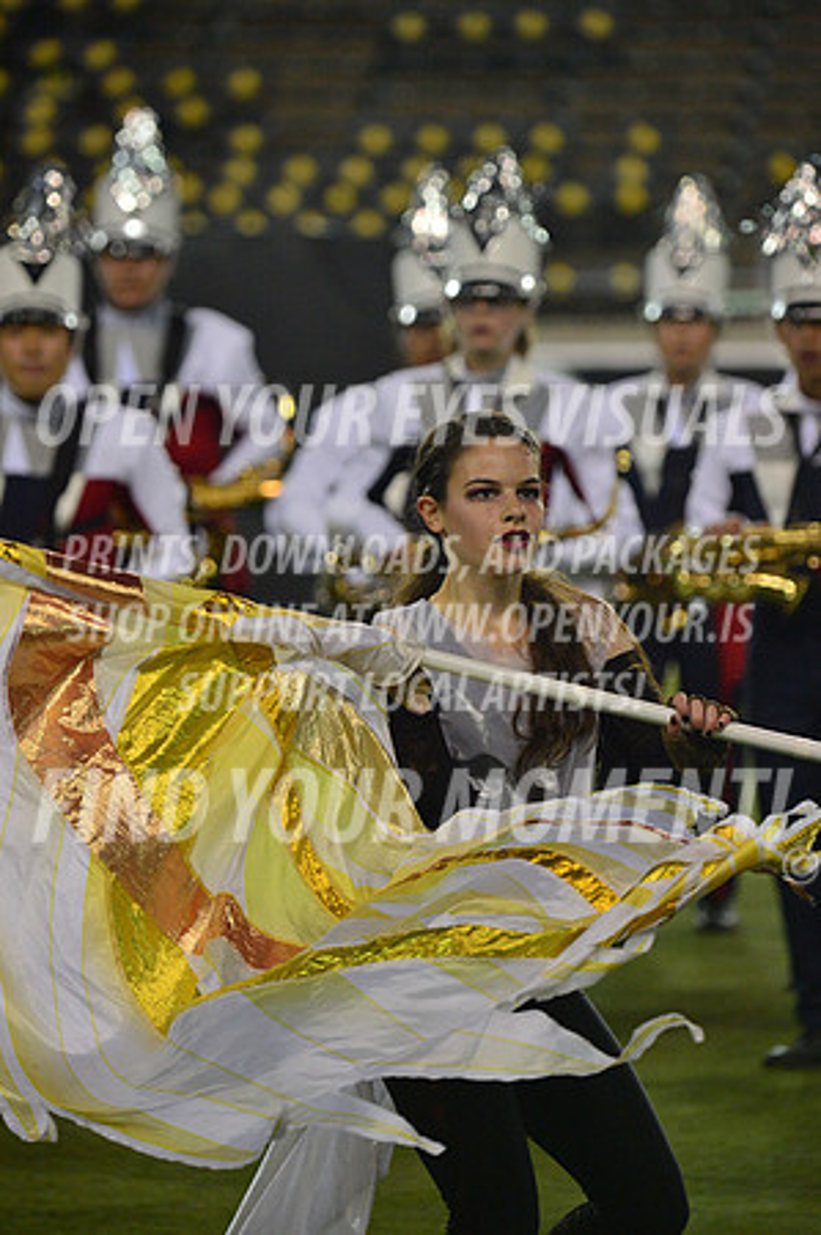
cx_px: 410
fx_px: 8571
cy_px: 618
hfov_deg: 5.5
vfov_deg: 8.2
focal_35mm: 250
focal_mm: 250
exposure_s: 1/1250
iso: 2000
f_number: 5.6
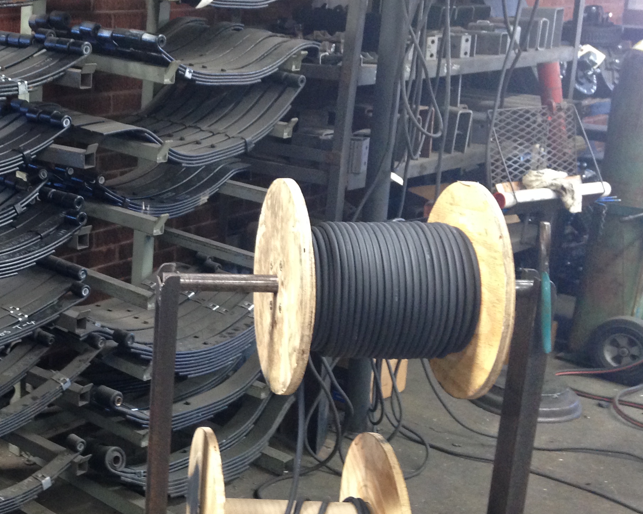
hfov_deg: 31.2
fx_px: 1104
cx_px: 80
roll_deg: +0.5
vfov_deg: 26.2
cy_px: 247
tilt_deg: -16.7
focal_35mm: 58
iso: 160
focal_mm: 4.12
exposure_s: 1/20
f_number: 2.4
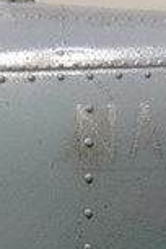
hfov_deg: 9.0
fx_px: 1051
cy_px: 208
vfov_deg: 13.4
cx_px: 99
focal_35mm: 152
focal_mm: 4.6
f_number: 2.8
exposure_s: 1/50
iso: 100
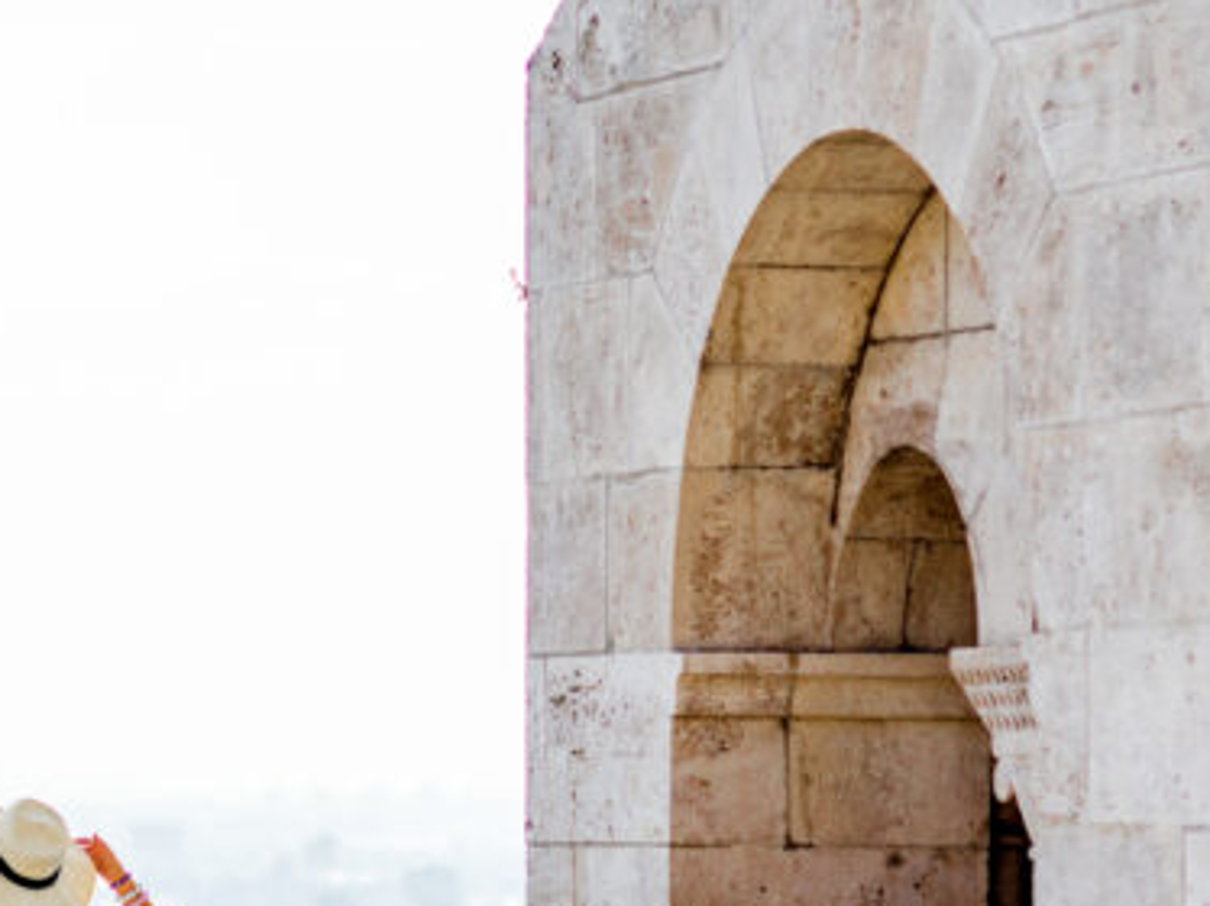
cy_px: 895
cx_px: 6
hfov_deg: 8.8
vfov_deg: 6.6
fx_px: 7825
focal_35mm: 224
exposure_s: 1/8000
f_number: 2.5
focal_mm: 85
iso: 200
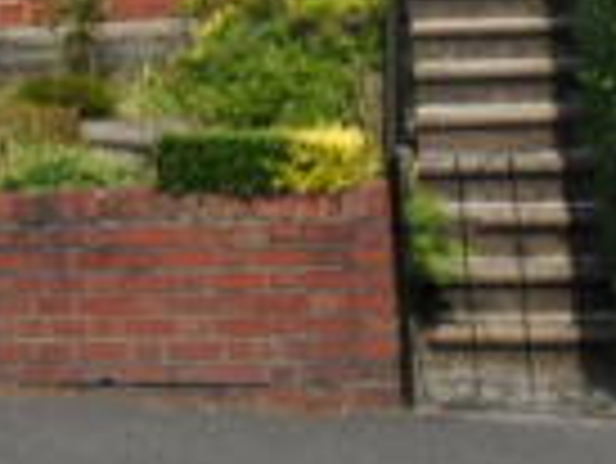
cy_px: -385
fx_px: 1817
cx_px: 106
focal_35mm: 102
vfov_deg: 13.1
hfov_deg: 19.0
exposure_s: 1/500
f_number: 4.6
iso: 80
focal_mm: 3.9
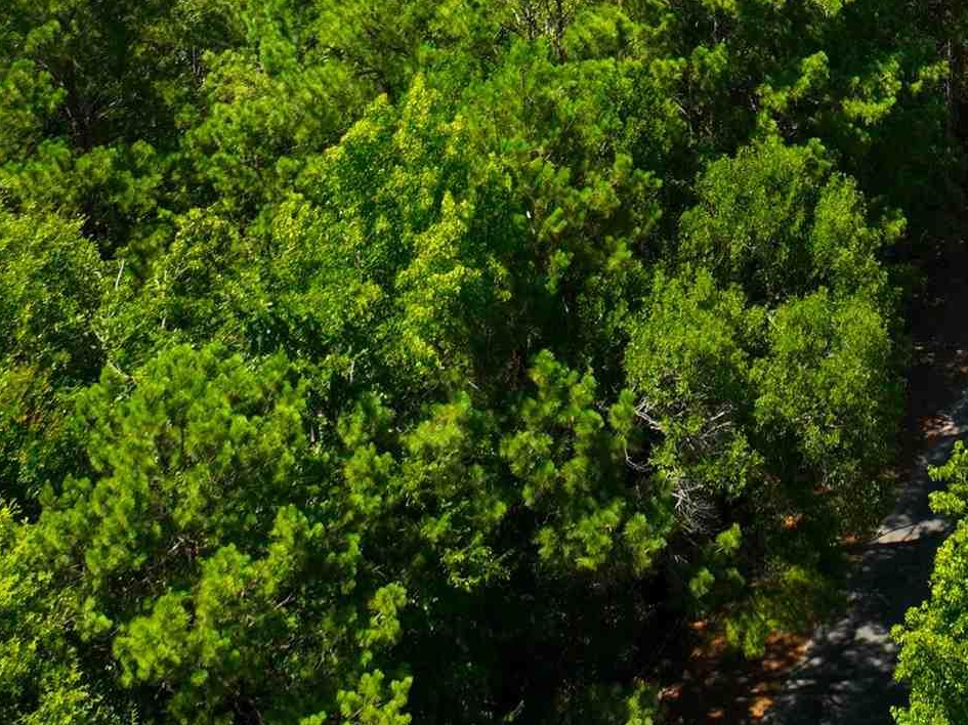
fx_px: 2180
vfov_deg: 16.9
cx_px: 928
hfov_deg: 24.1
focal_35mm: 78
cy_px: -405
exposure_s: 1/200
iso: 100
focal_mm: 12.29
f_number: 2.8
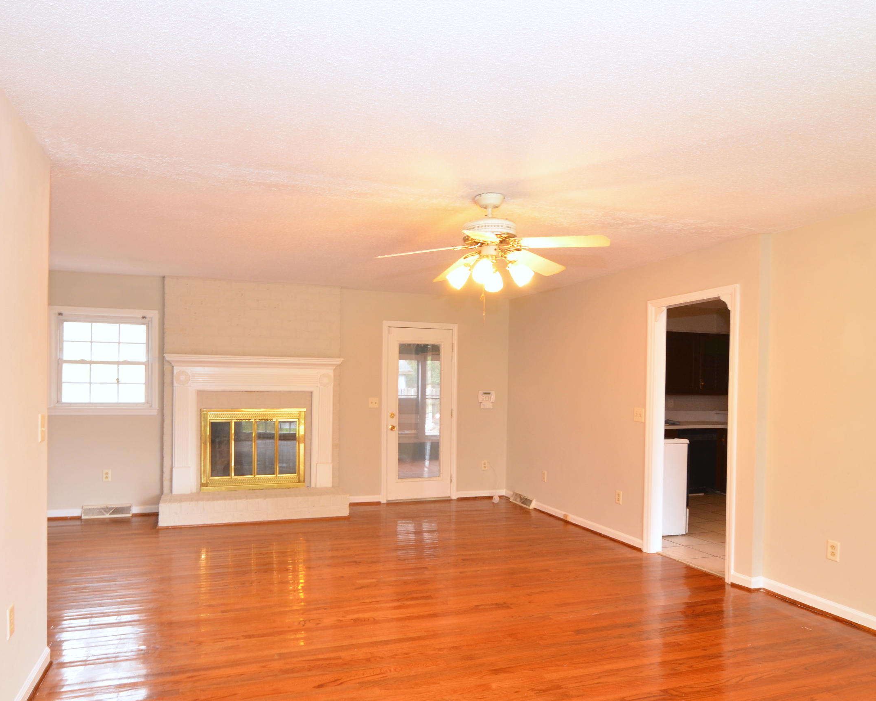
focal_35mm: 22
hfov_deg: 75.6
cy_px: 389
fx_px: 561
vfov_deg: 63.8
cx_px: 383
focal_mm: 11
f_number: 5.6
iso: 400
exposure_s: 1/10
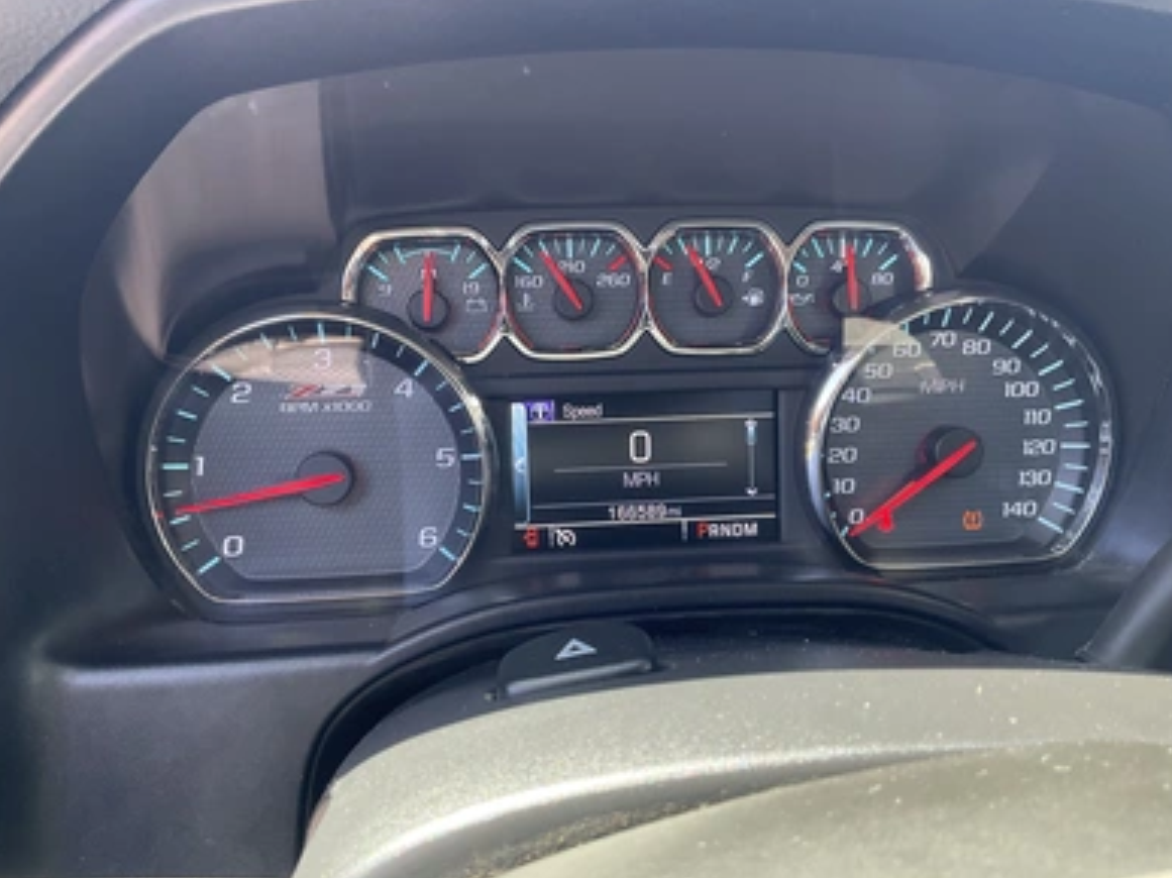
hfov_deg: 60.0
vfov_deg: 46.8
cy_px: 439
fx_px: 1015
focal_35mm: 30
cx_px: 588
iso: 64
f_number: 1.8
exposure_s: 1/116
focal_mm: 3
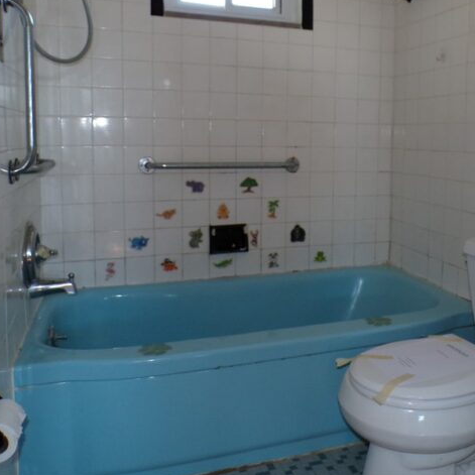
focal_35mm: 36
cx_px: 346
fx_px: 559
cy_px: 176
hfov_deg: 44.8
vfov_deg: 45.6
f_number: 3
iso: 200
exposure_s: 1/34
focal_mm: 4.3
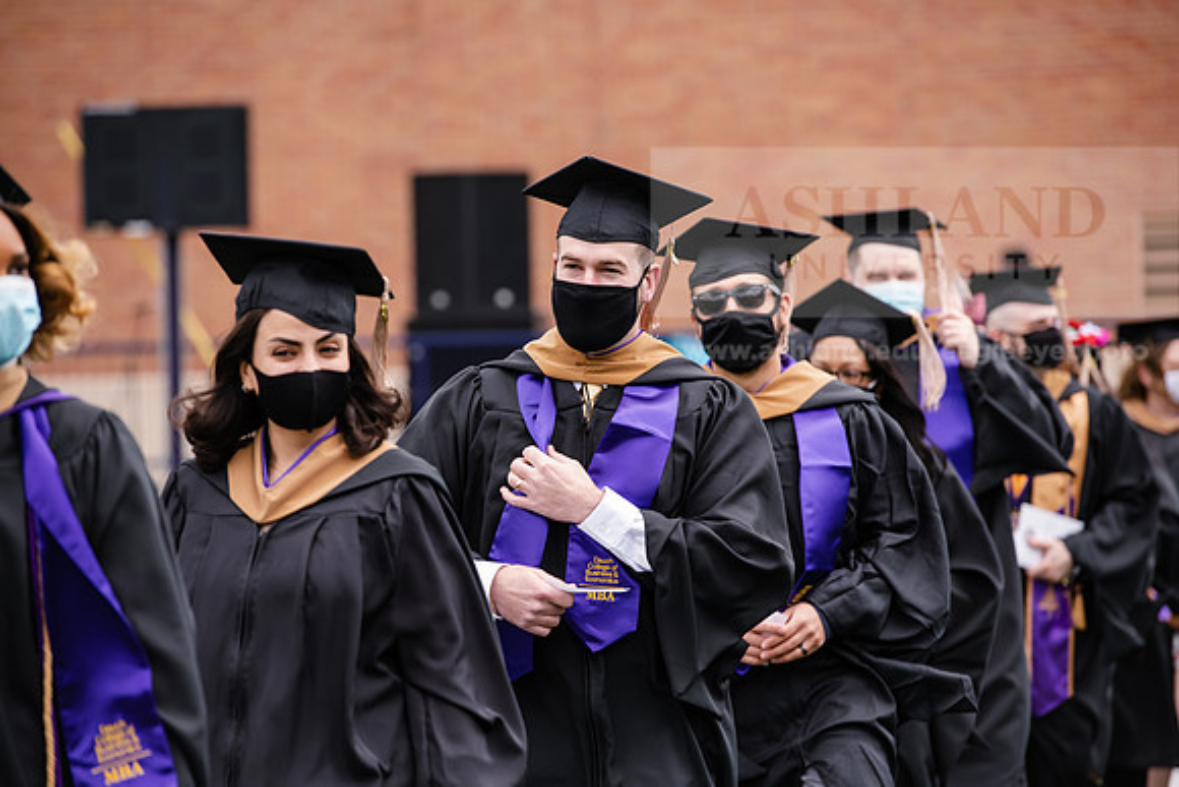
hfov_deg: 10.8
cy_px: 394
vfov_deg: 7.2
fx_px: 6224
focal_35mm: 190
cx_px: 590
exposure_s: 1/640
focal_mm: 190
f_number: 5
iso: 400
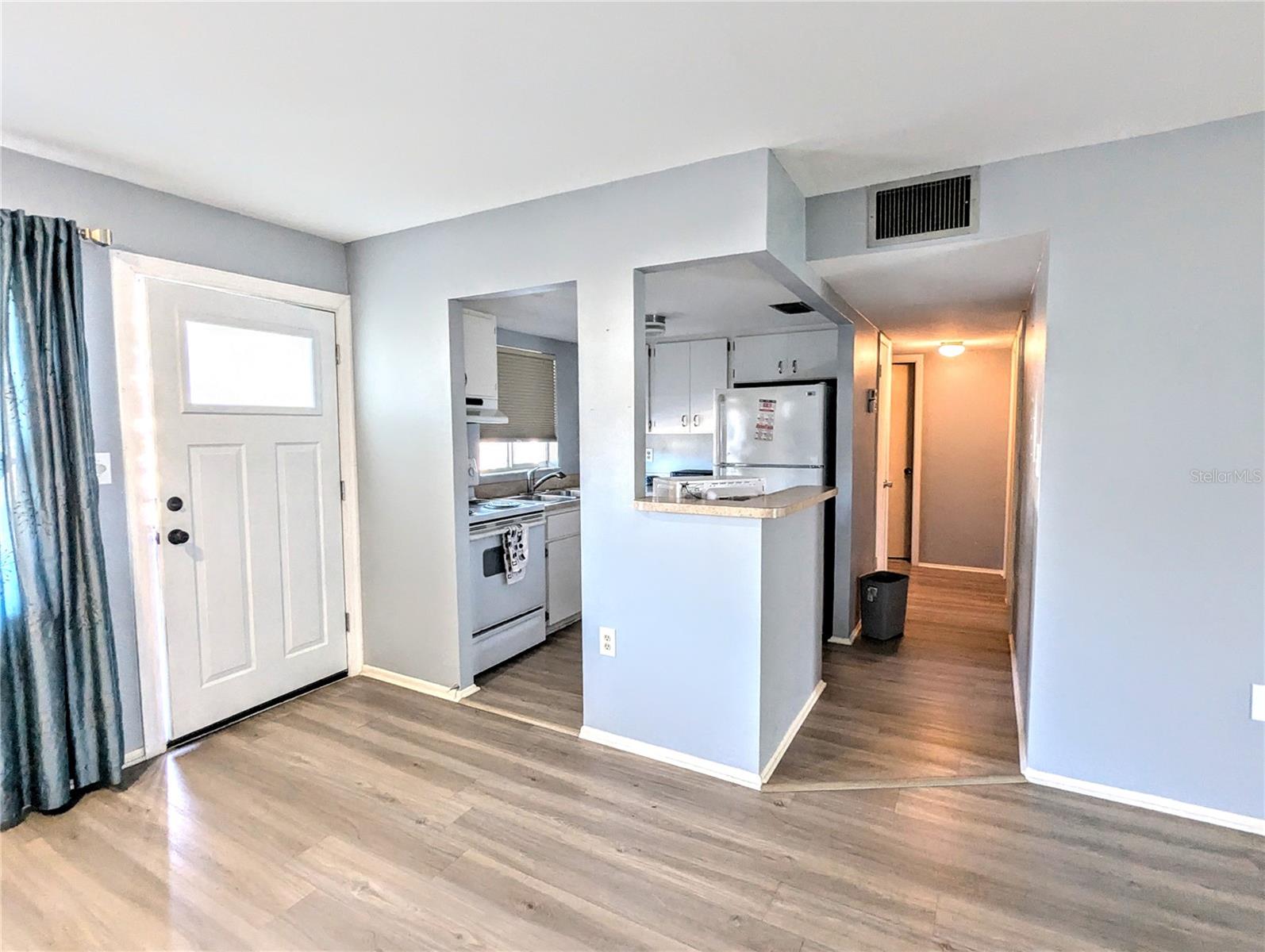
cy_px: 476
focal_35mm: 16
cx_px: 632
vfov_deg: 78.2
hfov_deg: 94.4
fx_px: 585
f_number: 2.2
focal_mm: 2.35
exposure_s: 1/120
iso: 280
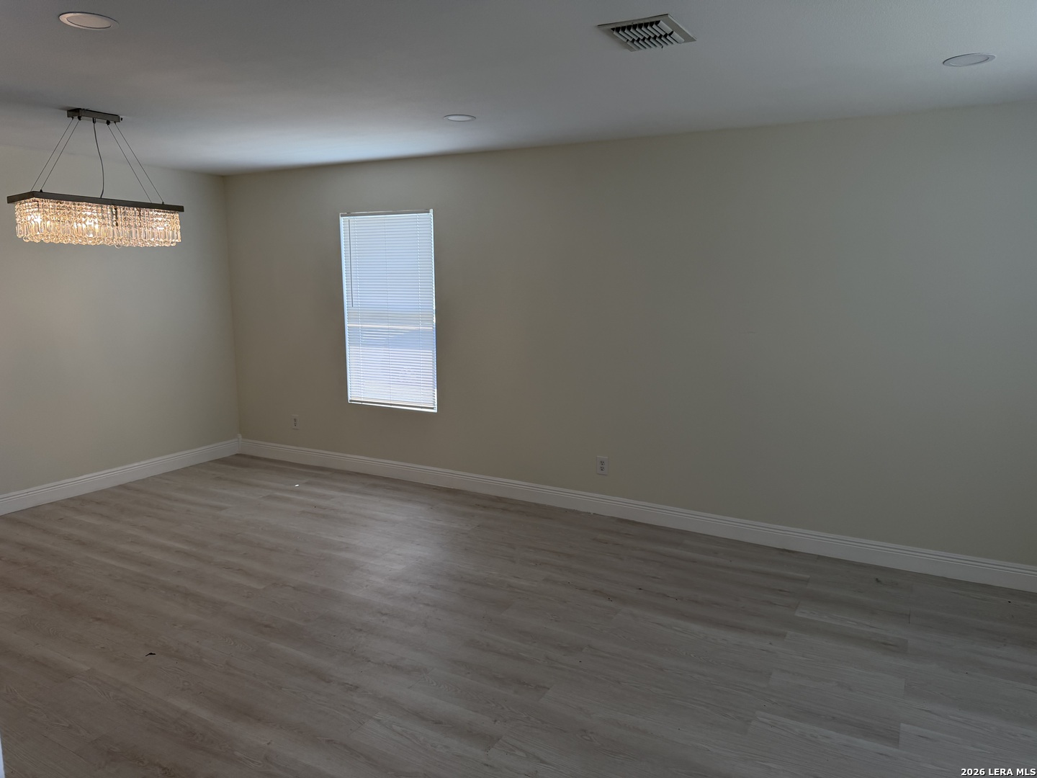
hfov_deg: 71.6
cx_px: 518
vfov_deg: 56.8
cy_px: 389
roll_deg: +0.9
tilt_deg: -9.2
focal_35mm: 24
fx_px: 719
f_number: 1.78
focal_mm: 6.76
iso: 100
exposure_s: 1/189
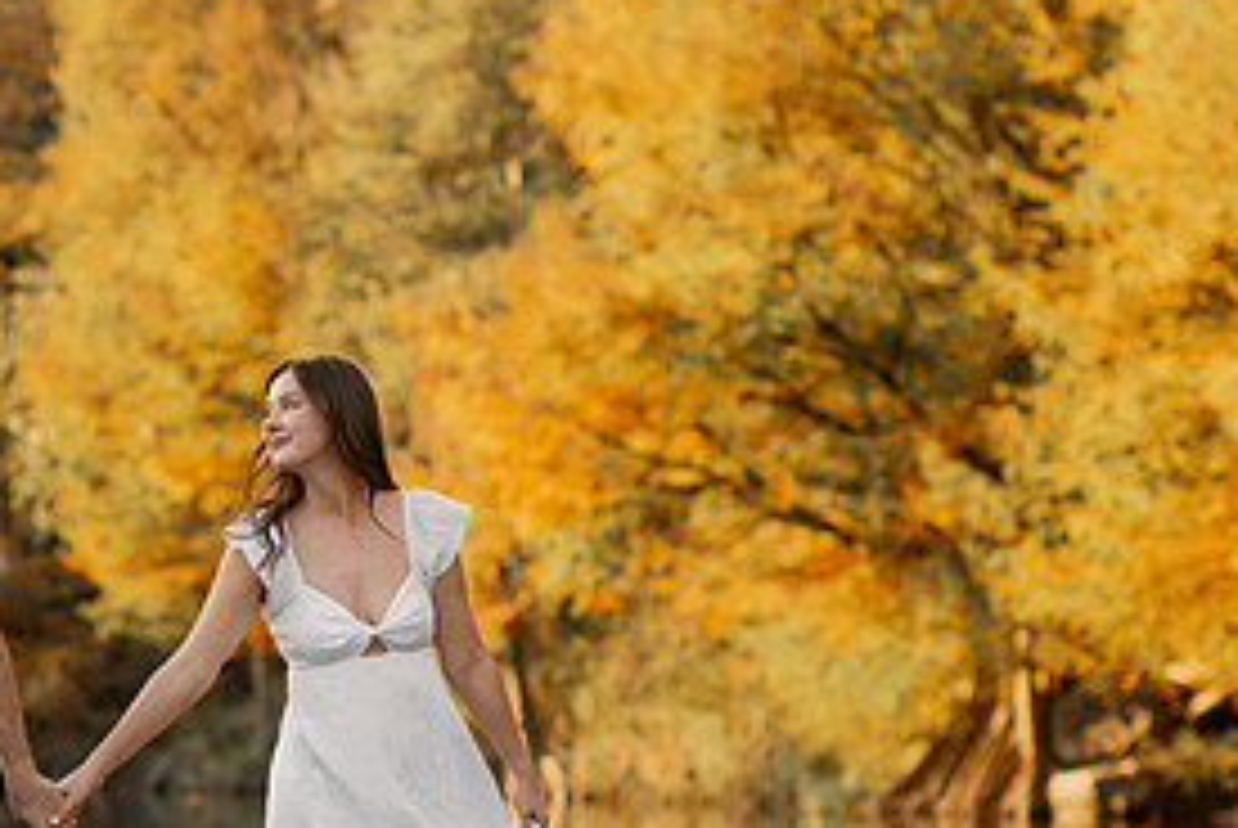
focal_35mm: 179
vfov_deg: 7.7
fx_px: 6162
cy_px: 740
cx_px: 360
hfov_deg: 11.5
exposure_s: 1/250
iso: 125
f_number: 2.2
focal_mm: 85
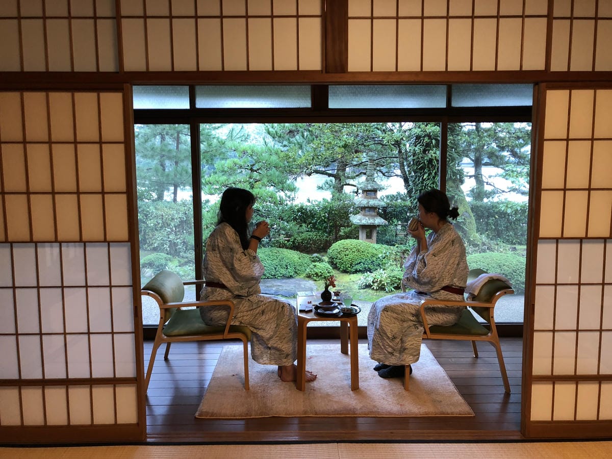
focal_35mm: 29
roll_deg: +0.3
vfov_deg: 48.2
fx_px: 513
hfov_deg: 61.7
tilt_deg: -7.7
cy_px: 230
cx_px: 306
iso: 50
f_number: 1.8
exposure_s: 1/15
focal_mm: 3.99
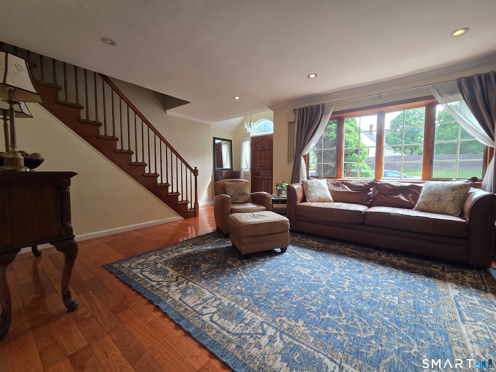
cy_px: 186
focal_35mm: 13
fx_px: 186
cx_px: 248
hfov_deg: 106.2
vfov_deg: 89.9
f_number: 2.2
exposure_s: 1/120
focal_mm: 2.2
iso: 160
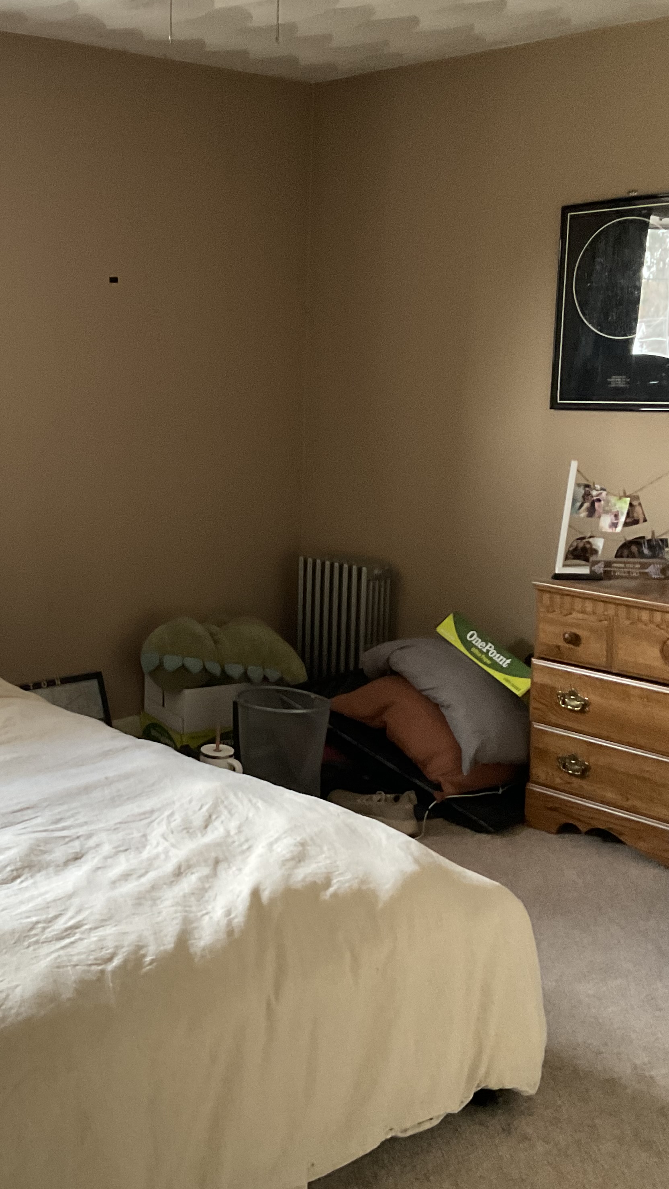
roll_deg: +0.1
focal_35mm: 43
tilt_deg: -10.7
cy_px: 596
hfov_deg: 27.3
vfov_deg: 47.4
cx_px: 161
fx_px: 1356
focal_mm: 3
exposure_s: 1/60
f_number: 1.8
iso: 250
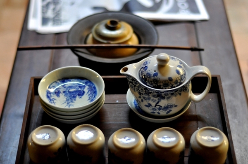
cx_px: 124
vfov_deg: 18.1
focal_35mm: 75
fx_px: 516
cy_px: 82
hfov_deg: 27.0
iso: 800
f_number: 1.8
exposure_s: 1/800
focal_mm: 50
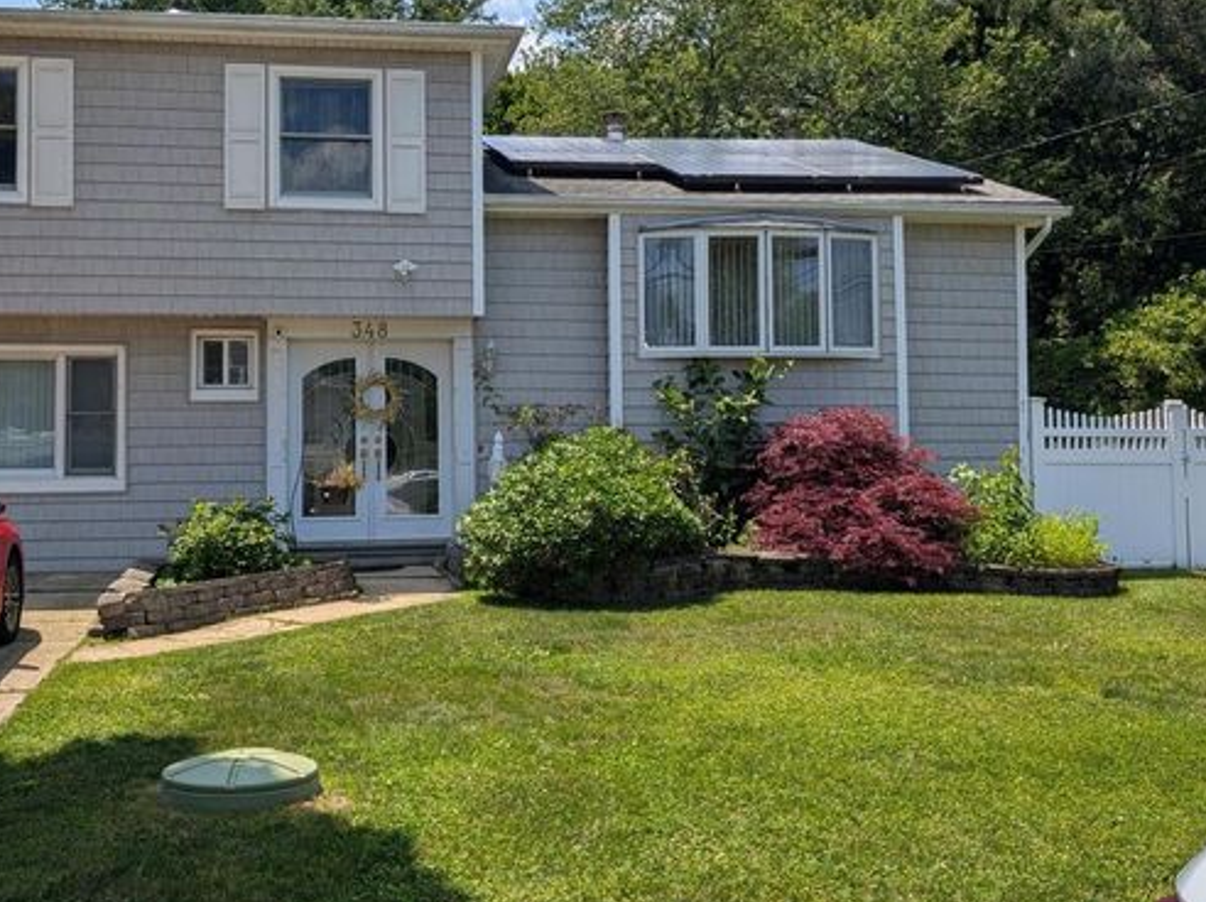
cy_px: 384
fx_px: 1009
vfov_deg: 48.0
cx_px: 493
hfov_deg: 61.3
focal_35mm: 29
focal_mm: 6.9
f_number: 1.68
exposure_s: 1/1167
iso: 20
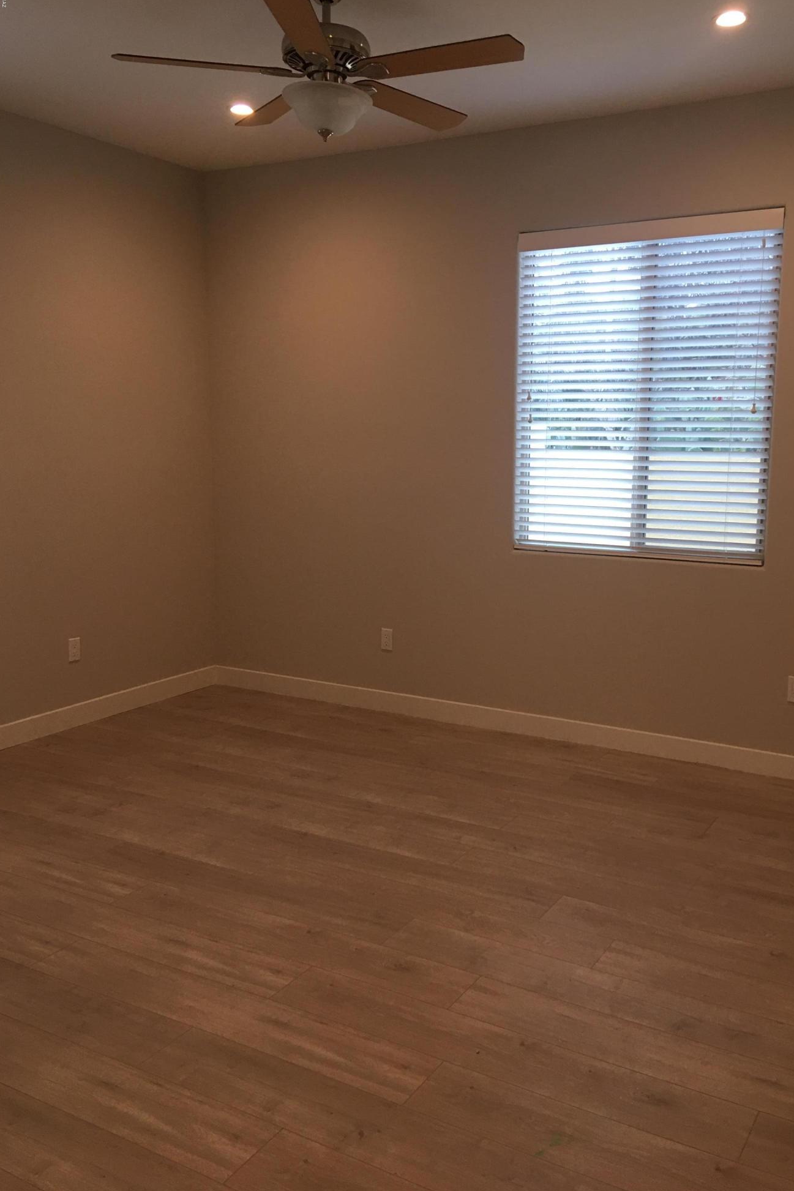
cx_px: 435
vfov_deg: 60.3
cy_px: 581
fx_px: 1026
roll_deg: -0.7
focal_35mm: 31
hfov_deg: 42.3
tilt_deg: -6.1
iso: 40
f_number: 2.2
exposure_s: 1/33
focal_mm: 4.15
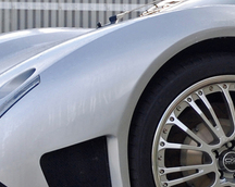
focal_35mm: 275
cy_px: 69
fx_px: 1907
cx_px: 398
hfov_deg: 6.9
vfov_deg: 5.6
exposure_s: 1/125
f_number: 5.6
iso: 200
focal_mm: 35
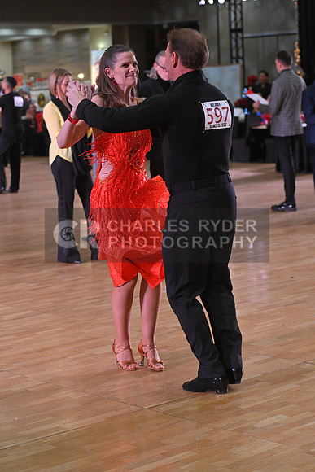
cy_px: 236
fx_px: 1128
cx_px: 158
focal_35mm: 86
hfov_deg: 15.9
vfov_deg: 23.6
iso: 2000
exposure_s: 1/320
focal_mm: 86
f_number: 5
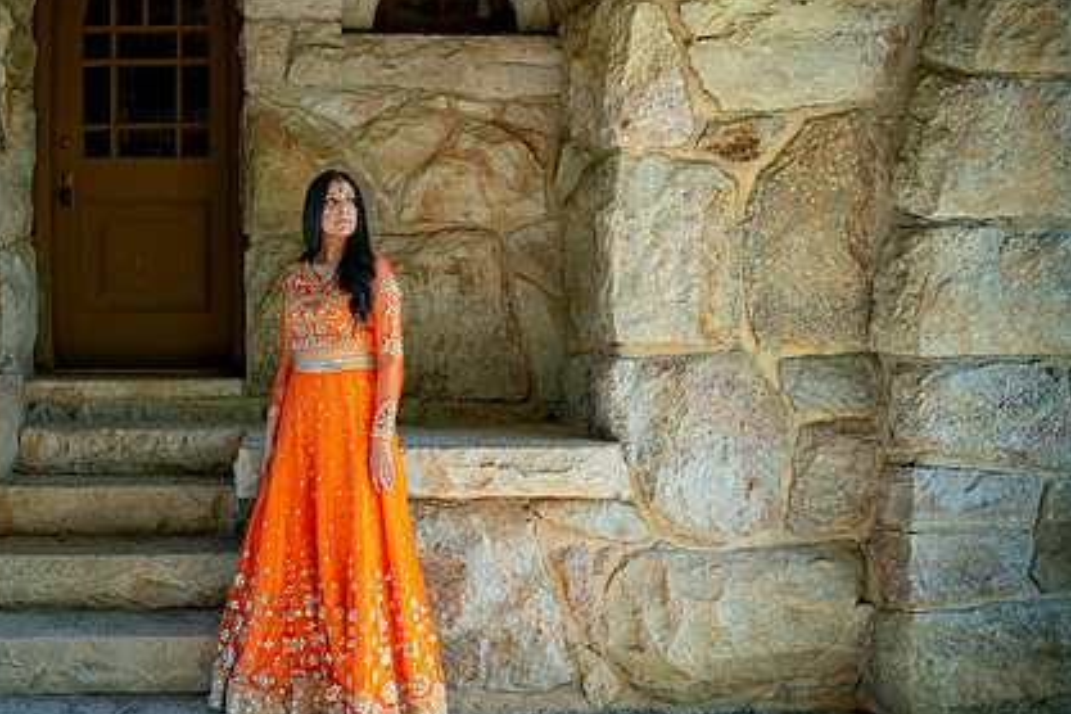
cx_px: 345
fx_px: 1041
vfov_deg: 37.9
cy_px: 350
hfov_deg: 53.2
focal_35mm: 35
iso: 160
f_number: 2.8
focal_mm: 24
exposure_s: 1/320
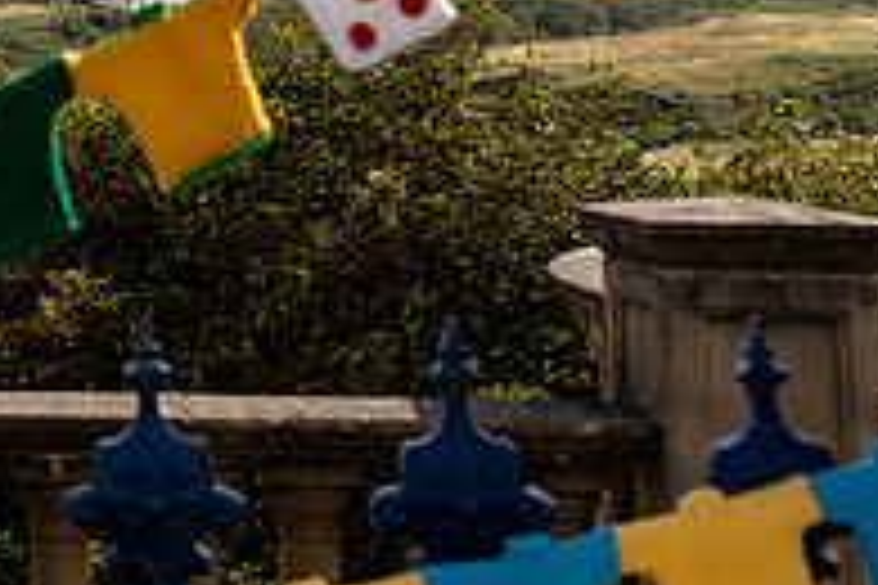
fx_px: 2975
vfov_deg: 10.7
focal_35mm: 122
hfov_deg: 15.1
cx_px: -563
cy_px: -382
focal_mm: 36
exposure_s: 1/800
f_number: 5.6
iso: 100
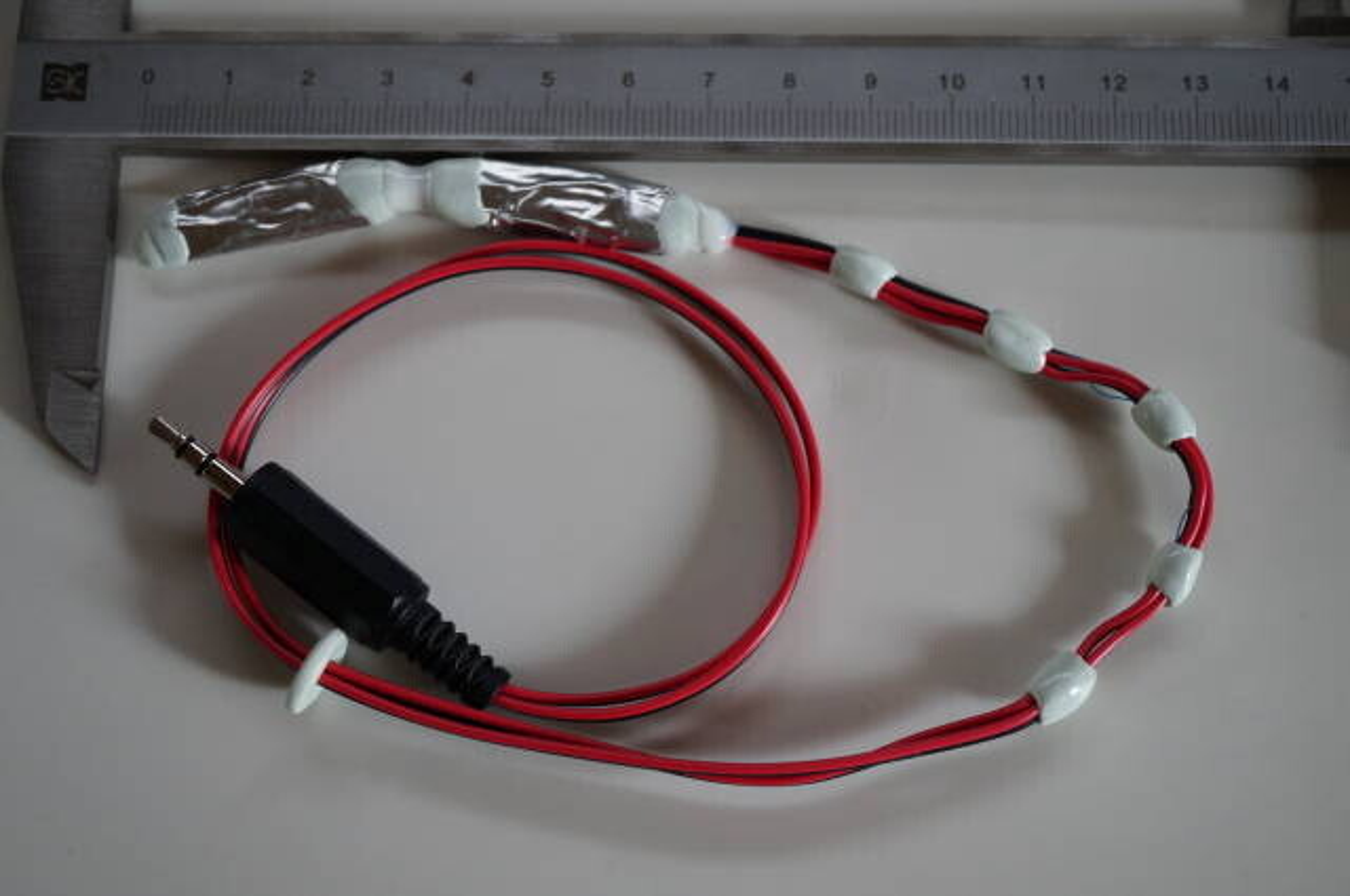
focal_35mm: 45
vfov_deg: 29.8
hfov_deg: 43.7
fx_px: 1685
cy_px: 448
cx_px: 675
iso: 640
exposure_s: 1/60
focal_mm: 30
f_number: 4
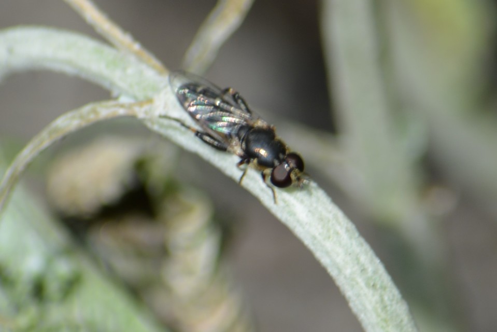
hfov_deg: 4.6
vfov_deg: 3.1
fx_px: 6214
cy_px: 166
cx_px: 248
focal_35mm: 450
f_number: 8
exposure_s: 1/160
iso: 100
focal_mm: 300
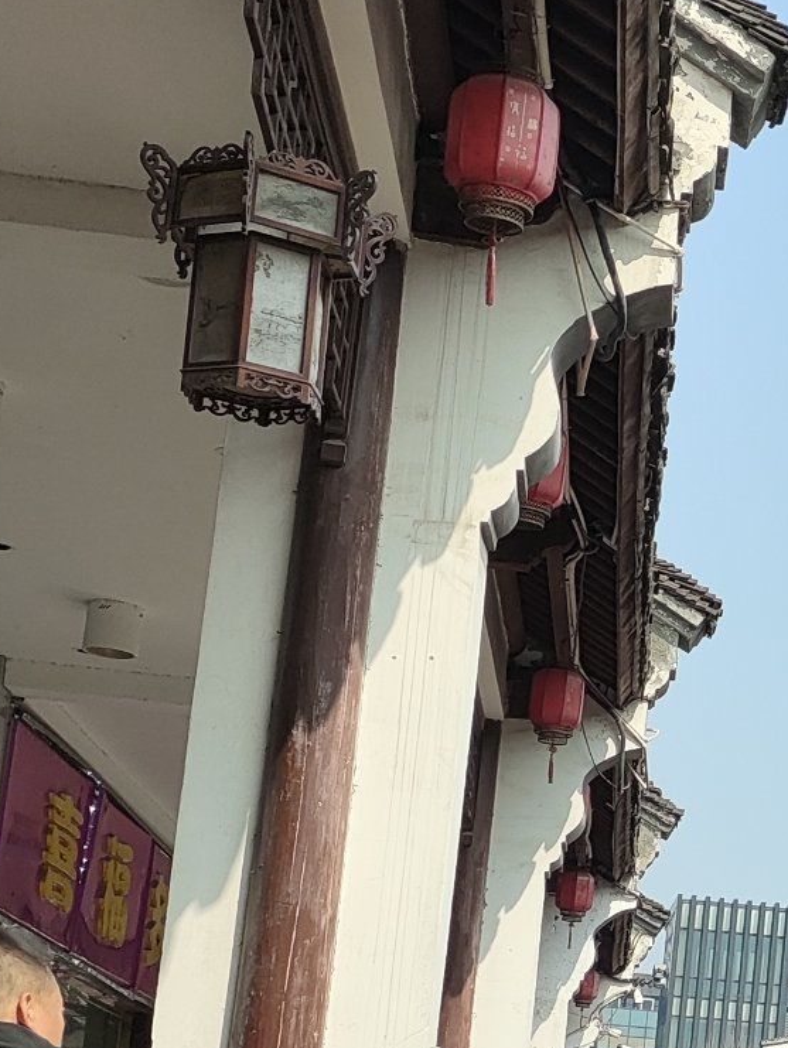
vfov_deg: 20.9
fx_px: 2788
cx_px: 1382
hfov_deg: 14.3
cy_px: 916
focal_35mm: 92
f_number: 1.79
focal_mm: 4.71
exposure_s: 1/1250
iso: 50
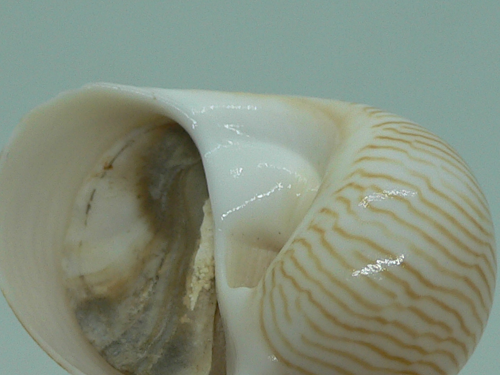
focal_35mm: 83
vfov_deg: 17.5
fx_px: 1199
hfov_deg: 23.5
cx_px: 264
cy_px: 336
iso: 80
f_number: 2.8
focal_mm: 4.6
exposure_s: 1/60
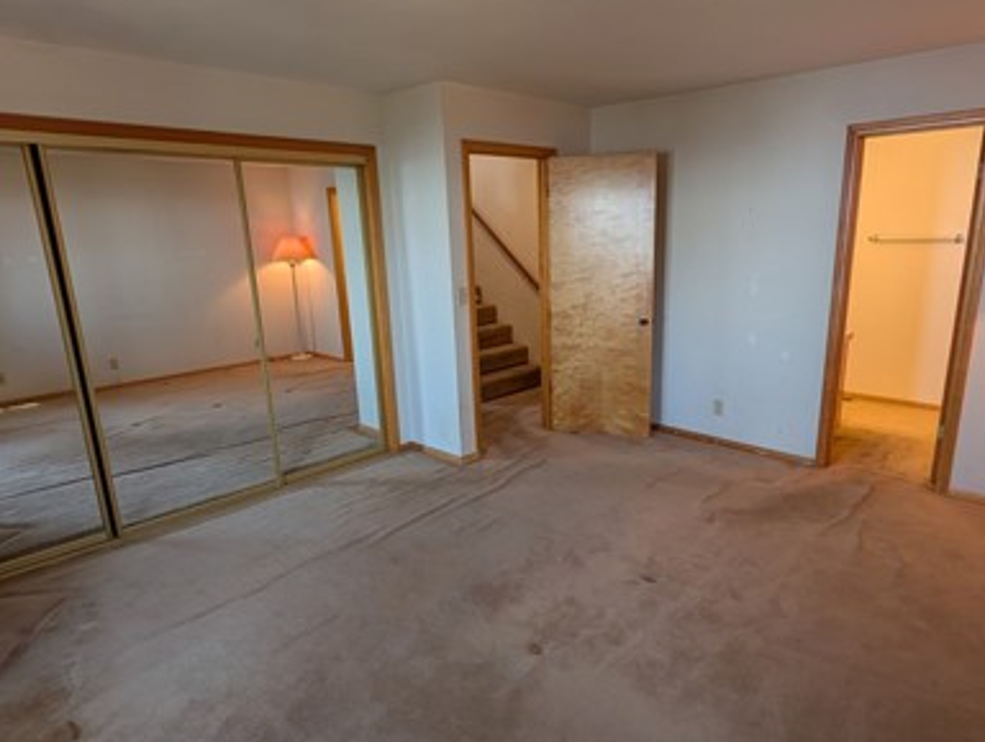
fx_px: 570
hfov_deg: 81.5
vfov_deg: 66.0
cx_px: 534
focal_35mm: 20
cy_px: 394
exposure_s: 1/60
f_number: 1.7
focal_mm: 2.02
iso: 48
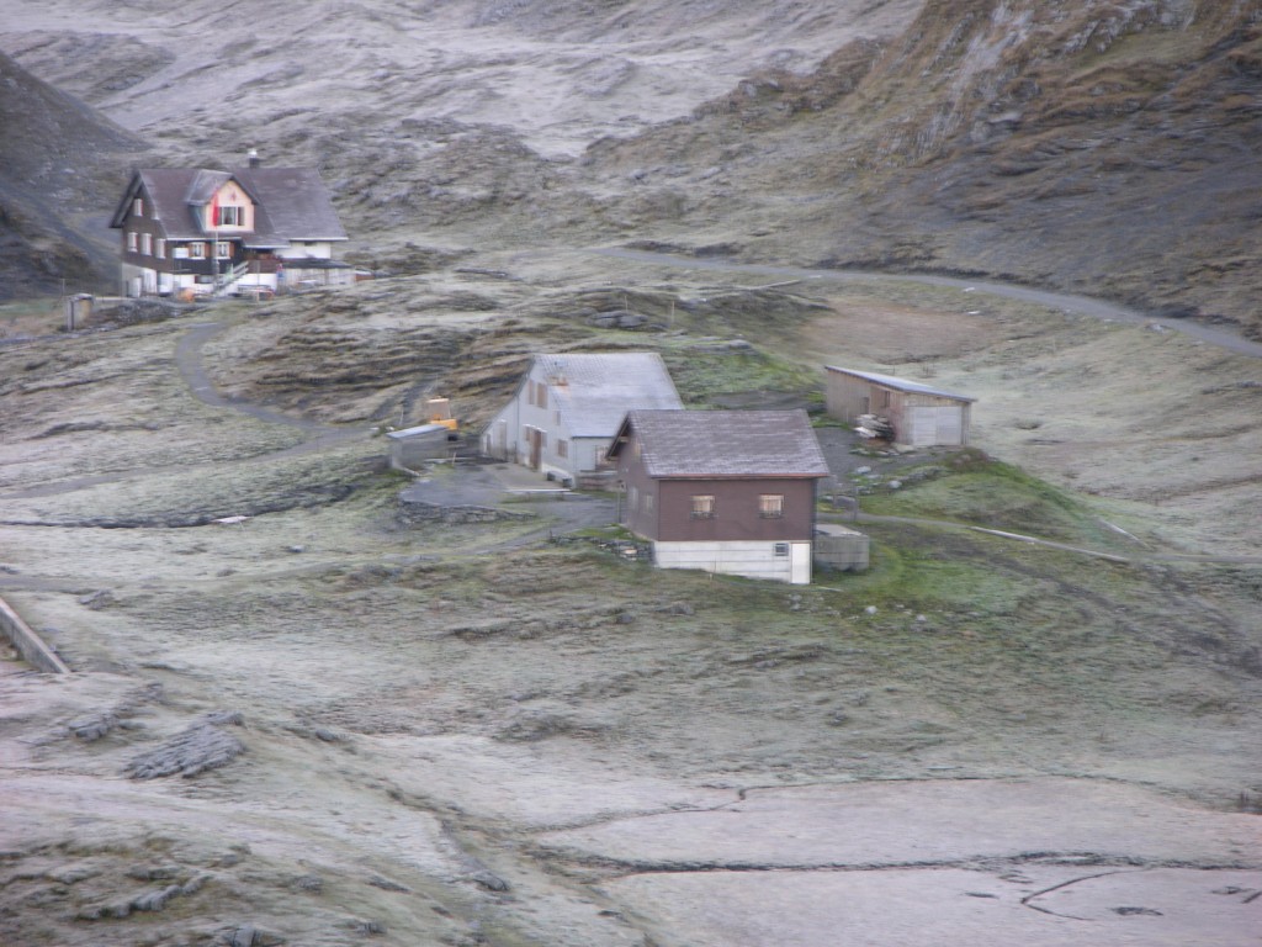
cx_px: 631
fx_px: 8750
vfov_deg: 6.2
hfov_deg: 8.2
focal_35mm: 240
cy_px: 474
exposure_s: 1/17.3
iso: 50
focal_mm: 61.5
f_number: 4.2
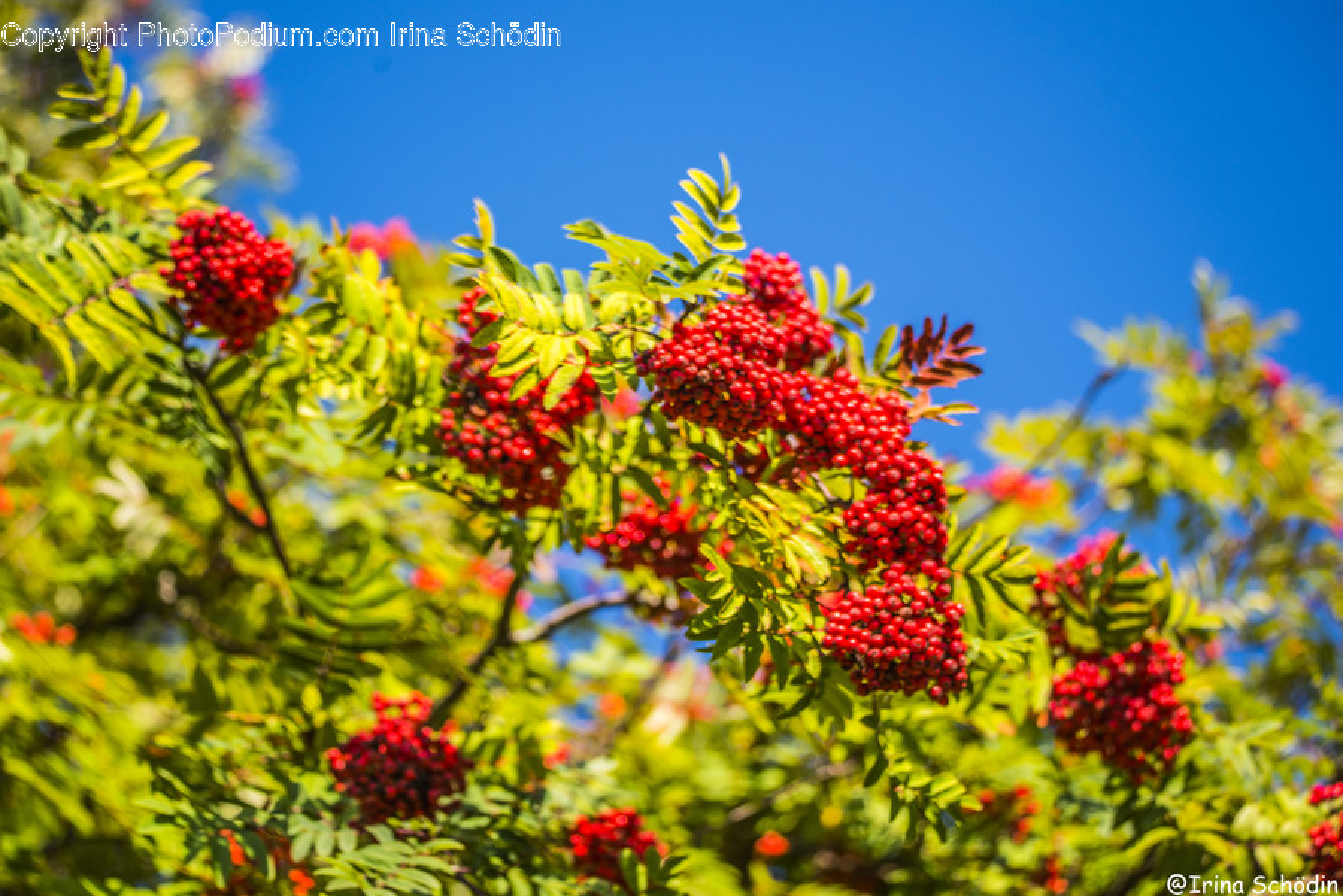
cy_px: 448
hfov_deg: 13.7
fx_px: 5598
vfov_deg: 9.2
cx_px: 672
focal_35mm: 150
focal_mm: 150
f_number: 5
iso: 100
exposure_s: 1/400
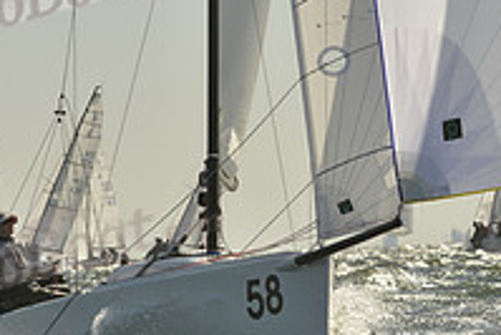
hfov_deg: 3.5
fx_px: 8133
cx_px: 352
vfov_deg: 2.4
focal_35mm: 584
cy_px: 92
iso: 280
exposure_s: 1/1600
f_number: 9
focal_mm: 200
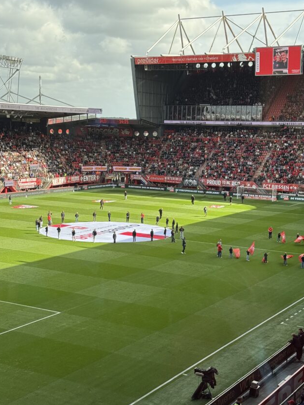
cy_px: 237
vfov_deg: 32.6
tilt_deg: -6.4
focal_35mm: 59
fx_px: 691
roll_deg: -1.6
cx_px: 143
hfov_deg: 24.8
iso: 80
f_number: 1.78
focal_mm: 6.76
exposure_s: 1/450
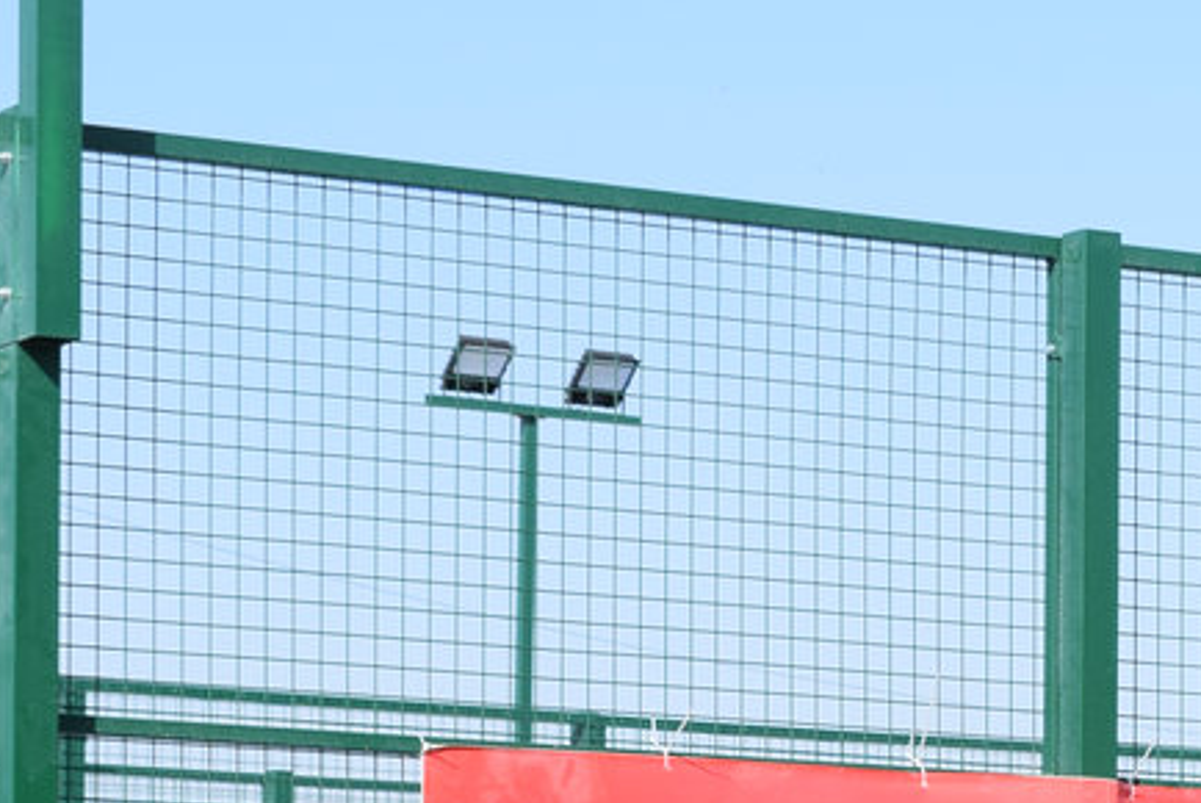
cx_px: 1334
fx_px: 5975
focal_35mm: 179
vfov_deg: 7.5
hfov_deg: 11.3
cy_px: 1315
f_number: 10
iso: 200
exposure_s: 1/400
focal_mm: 32
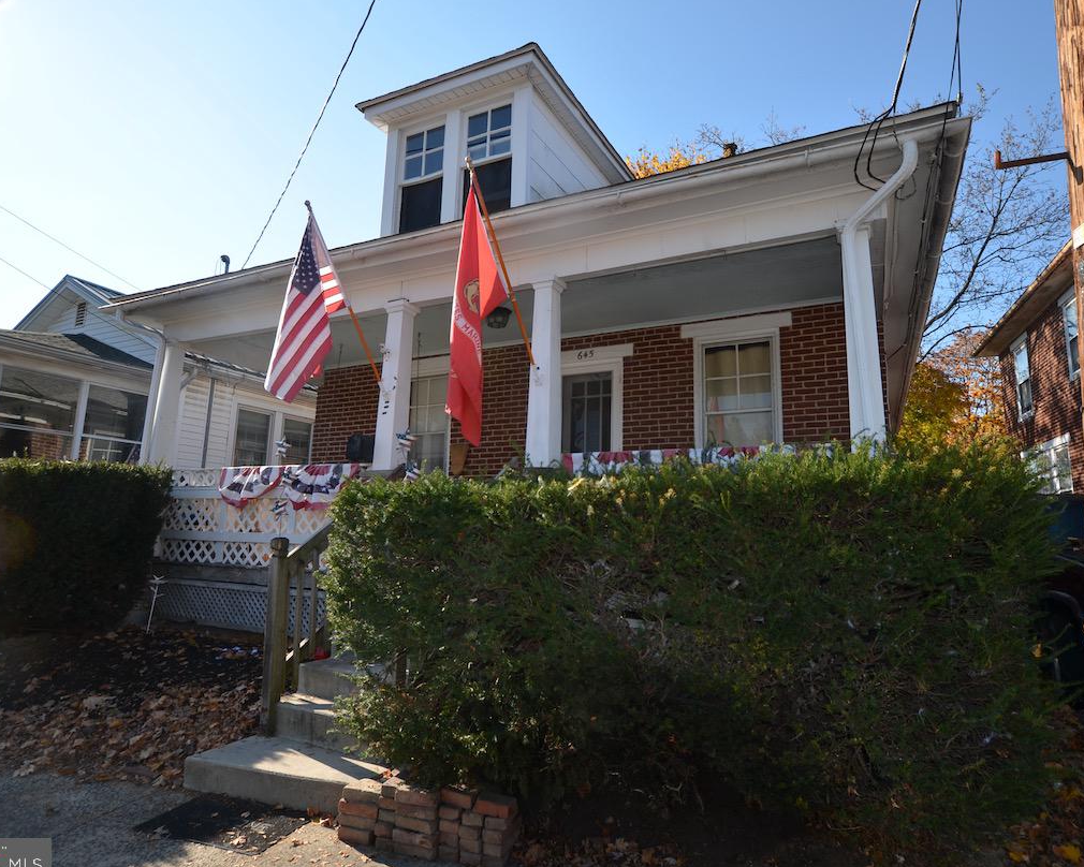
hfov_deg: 81.3
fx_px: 629
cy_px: 431
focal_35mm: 20
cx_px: 590
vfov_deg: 69.2
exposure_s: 1/200
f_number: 7.1
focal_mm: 11
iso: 100
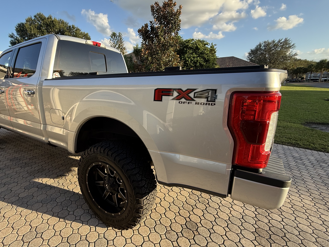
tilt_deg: -14.9
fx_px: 171
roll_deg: +1.8
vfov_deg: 71.6
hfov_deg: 86.5
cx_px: 130
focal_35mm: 18
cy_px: 125
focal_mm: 2.22
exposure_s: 1/257
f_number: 2.2
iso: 50
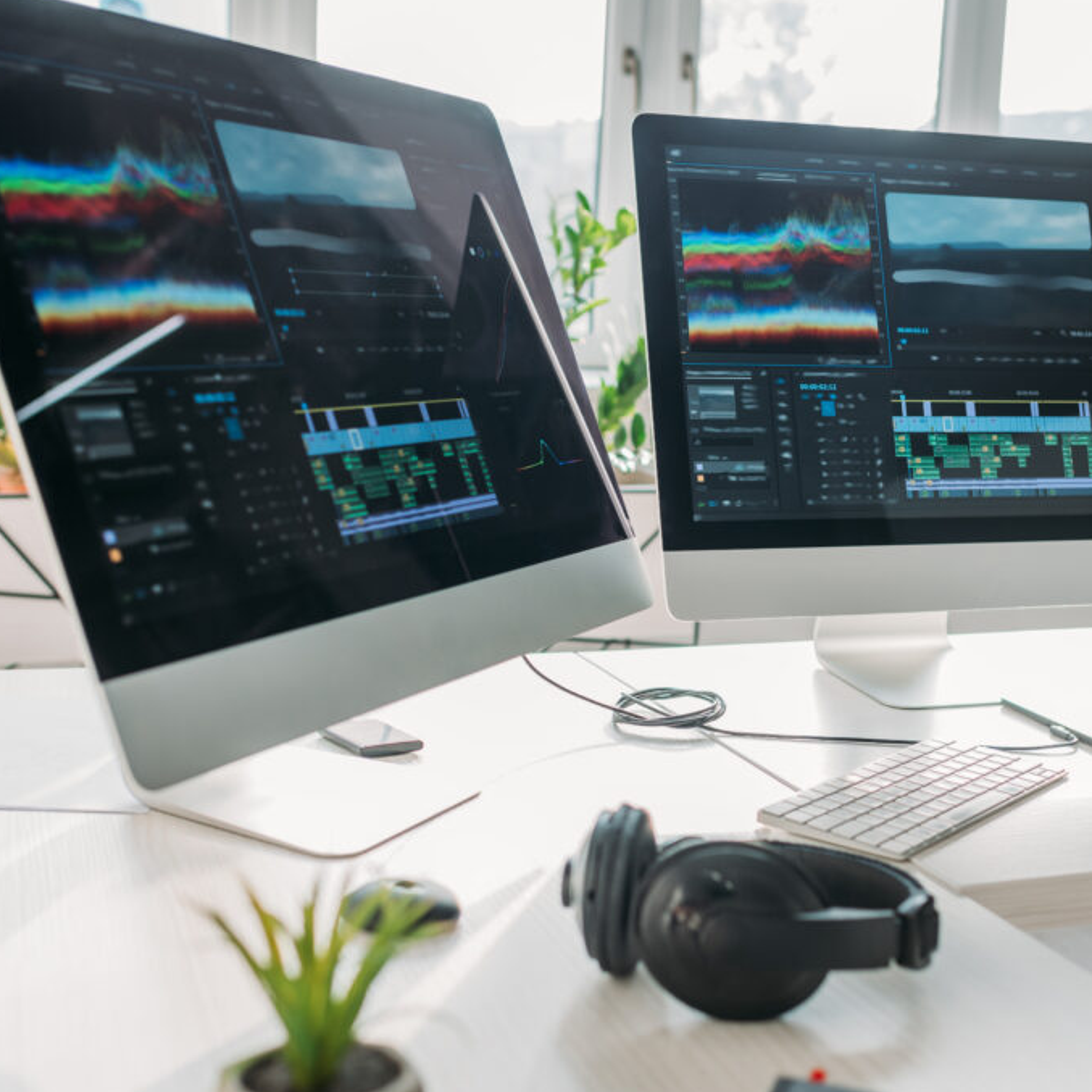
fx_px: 1606
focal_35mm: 45
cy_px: 545
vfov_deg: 37.6
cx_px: 543
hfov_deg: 37.6
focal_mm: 35
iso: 160
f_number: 3.5
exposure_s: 1/200
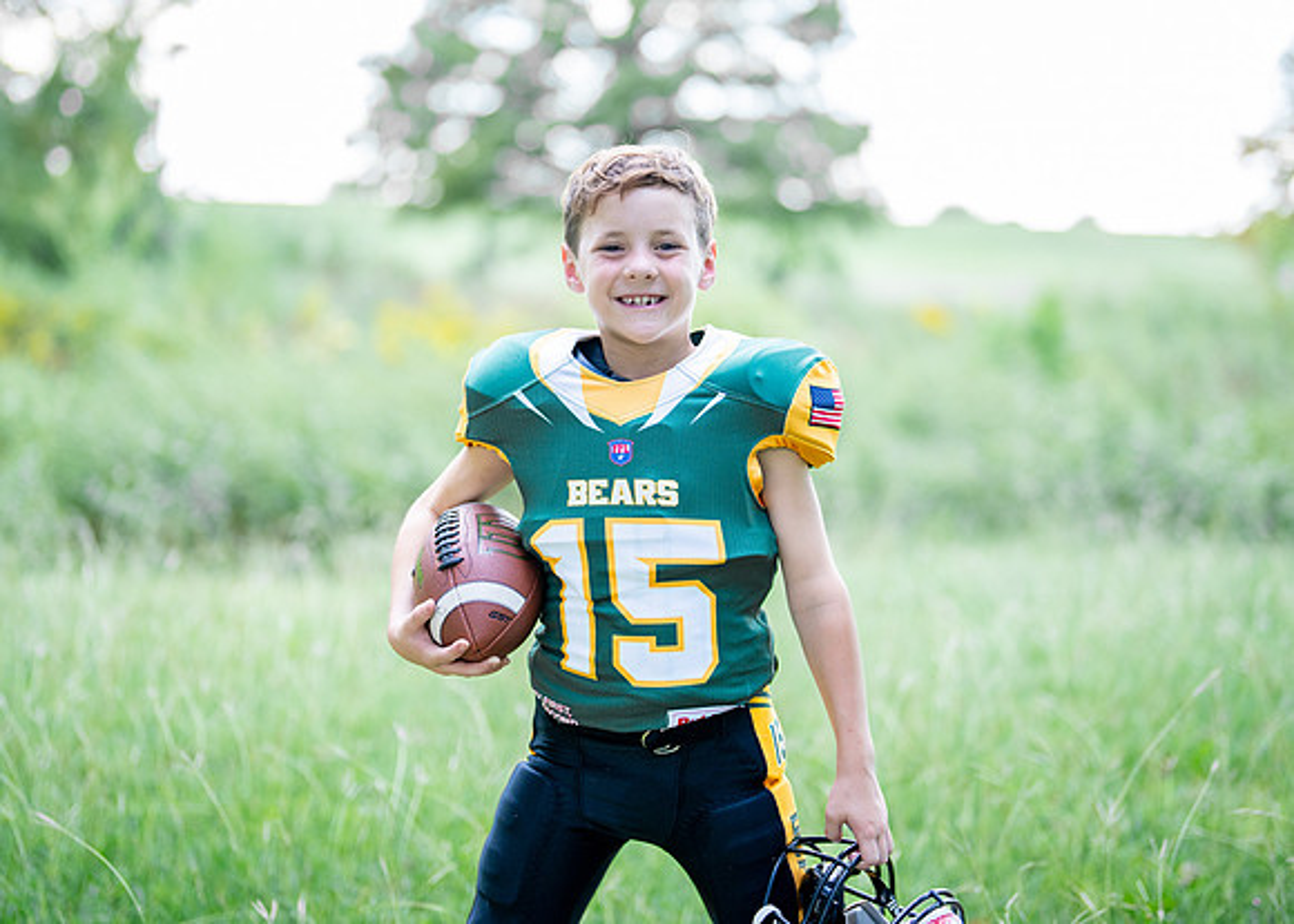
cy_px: 399
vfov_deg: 23.7
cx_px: 649
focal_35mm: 60
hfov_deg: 32.7
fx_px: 2204
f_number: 1.2
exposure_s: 1/1250
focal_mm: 50
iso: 320
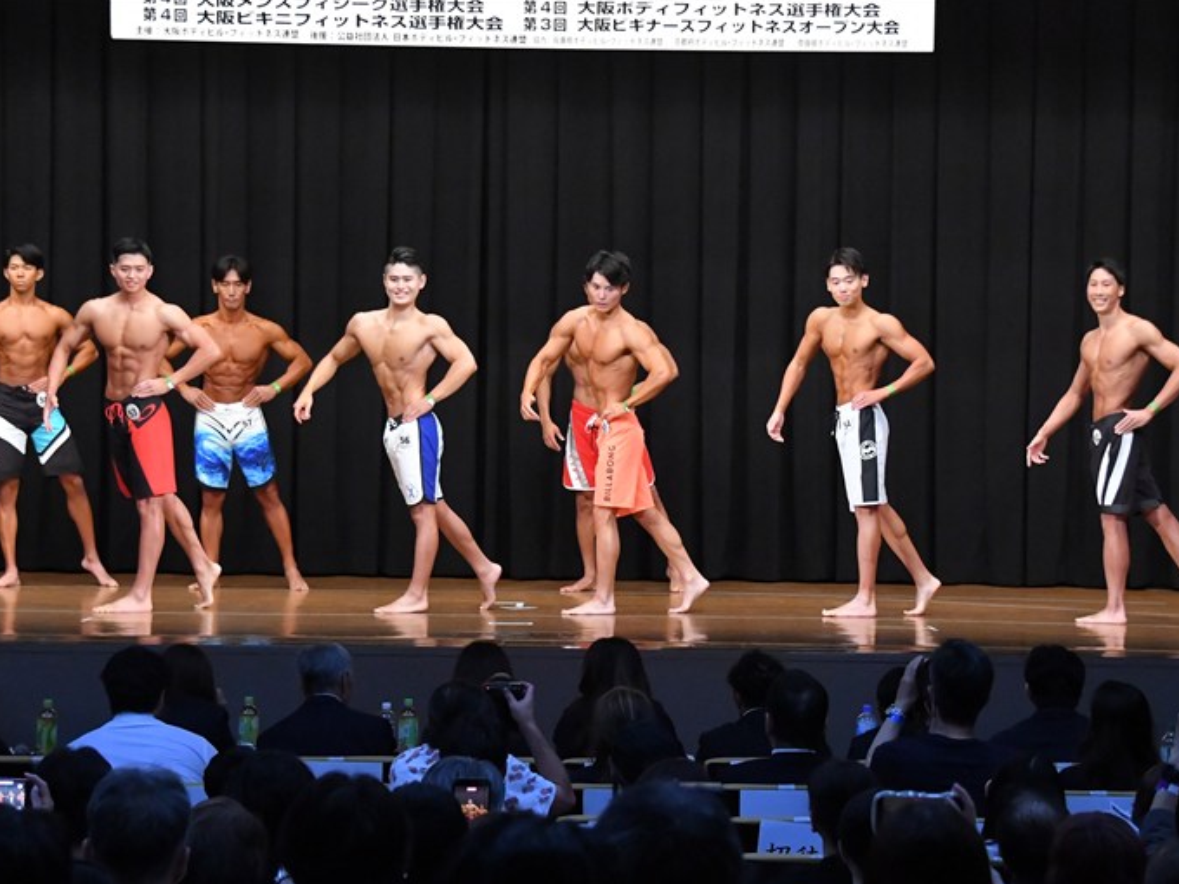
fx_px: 3917
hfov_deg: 17.1
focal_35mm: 115
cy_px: 444
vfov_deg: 12.9
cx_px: 661
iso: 8000
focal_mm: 70
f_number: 5.6
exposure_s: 1/400
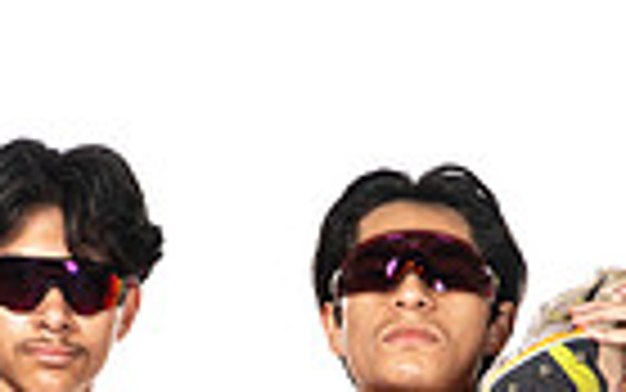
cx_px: 266
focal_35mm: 205
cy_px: 987
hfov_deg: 10.2
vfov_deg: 6.1
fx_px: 3499
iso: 400
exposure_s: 1/320
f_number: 7.1
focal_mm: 62
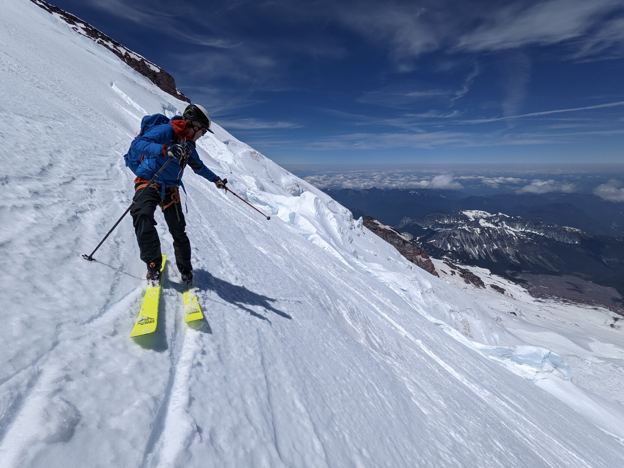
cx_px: 312
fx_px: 288
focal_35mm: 16
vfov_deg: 78.1
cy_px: 234
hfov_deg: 94.5
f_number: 2.2
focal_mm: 2.22
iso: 40
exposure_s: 1/4854
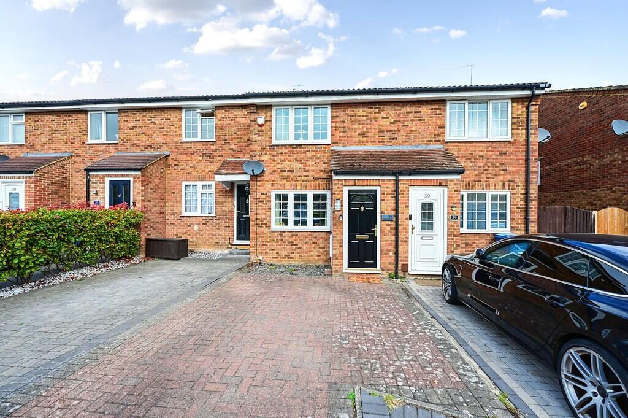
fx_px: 244
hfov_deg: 104.3
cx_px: 314
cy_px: 209
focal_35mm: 14
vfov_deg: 81.1
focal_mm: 14
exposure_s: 1/500
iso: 400
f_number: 5.6
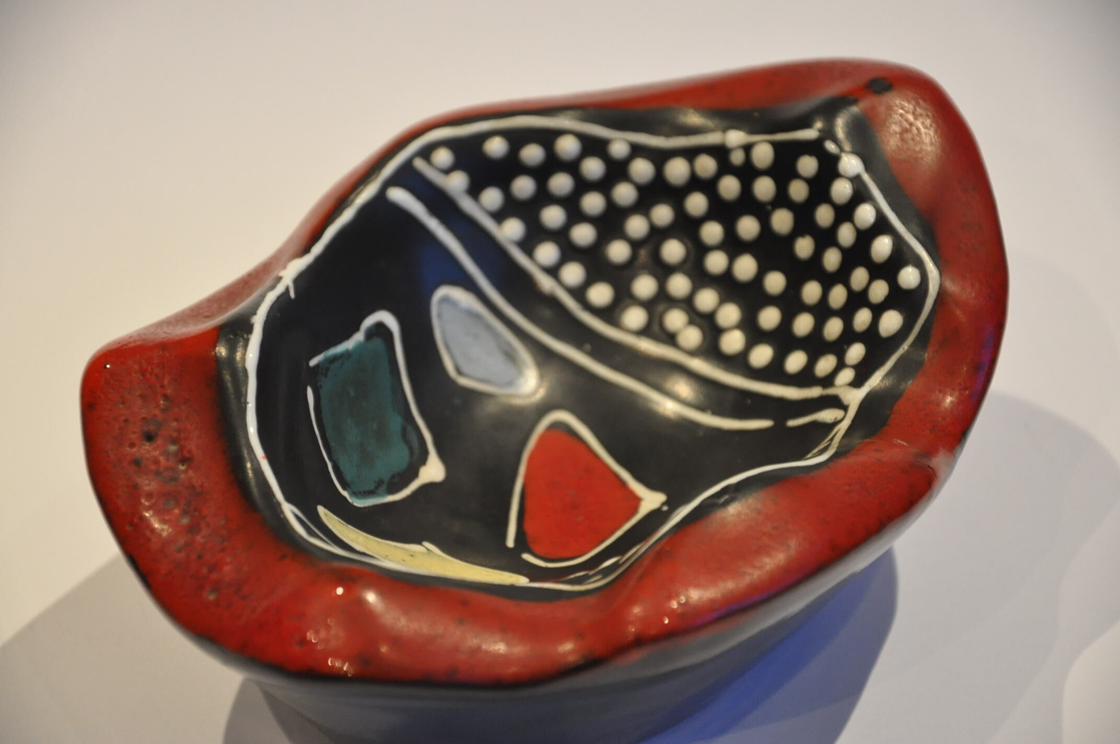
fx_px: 4894
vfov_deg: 8.7
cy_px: 372
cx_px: 560
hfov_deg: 13.1
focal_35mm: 158
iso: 1600
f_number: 5.6
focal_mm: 105
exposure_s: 1/25
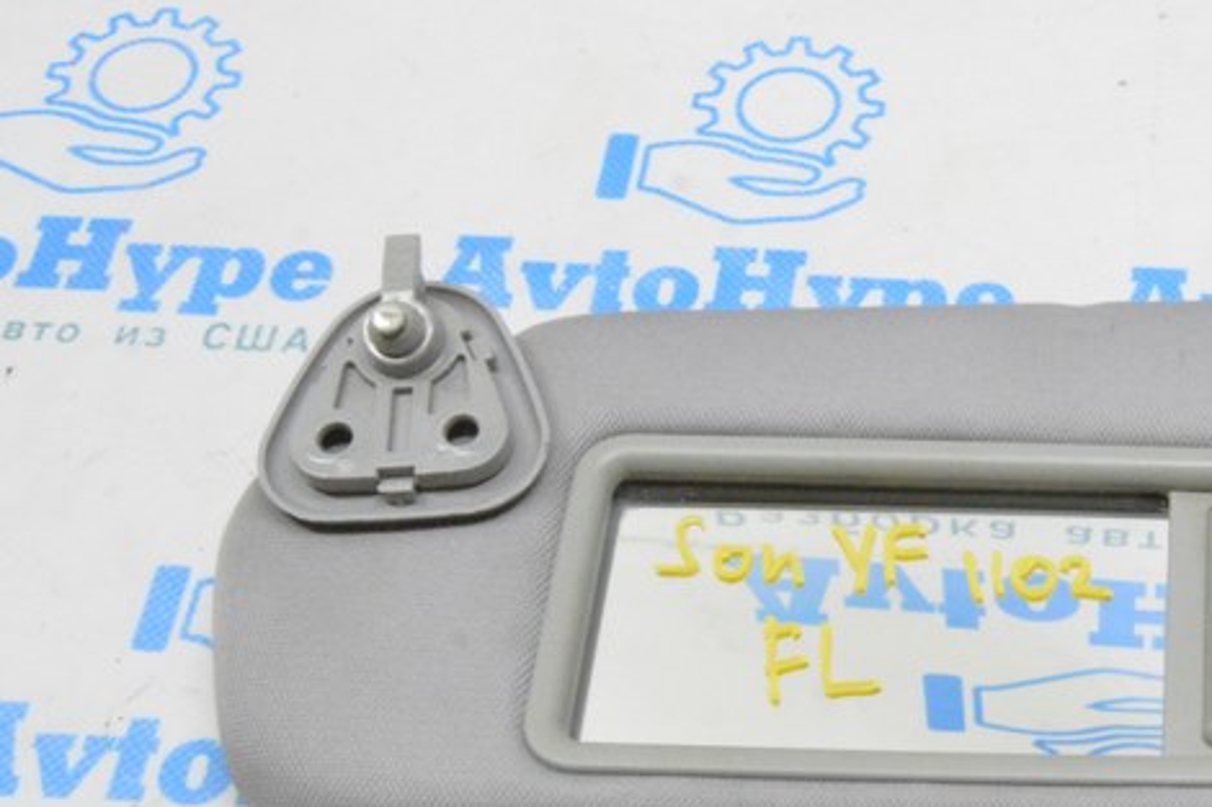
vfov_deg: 18.1
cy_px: 501
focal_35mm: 75
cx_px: 1279
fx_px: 2527
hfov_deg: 25.3
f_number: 20
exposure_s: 1/15
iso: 6400
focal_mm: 23
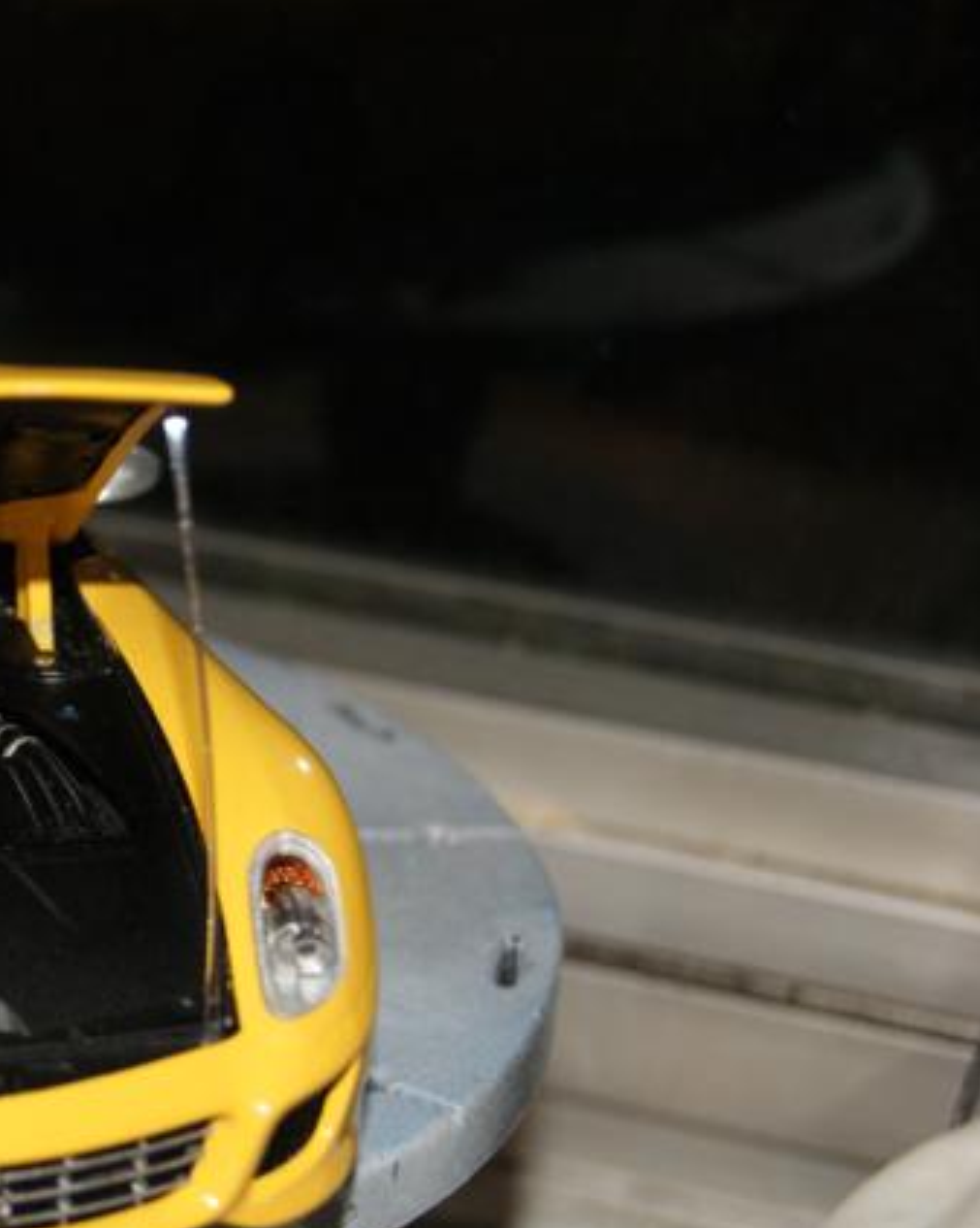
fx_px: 3884
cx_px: -154
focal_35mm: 107
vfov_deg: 17.9
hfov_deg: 14.0
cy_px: 722
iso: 400
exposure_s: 1/60
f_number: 5.6
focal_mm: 40
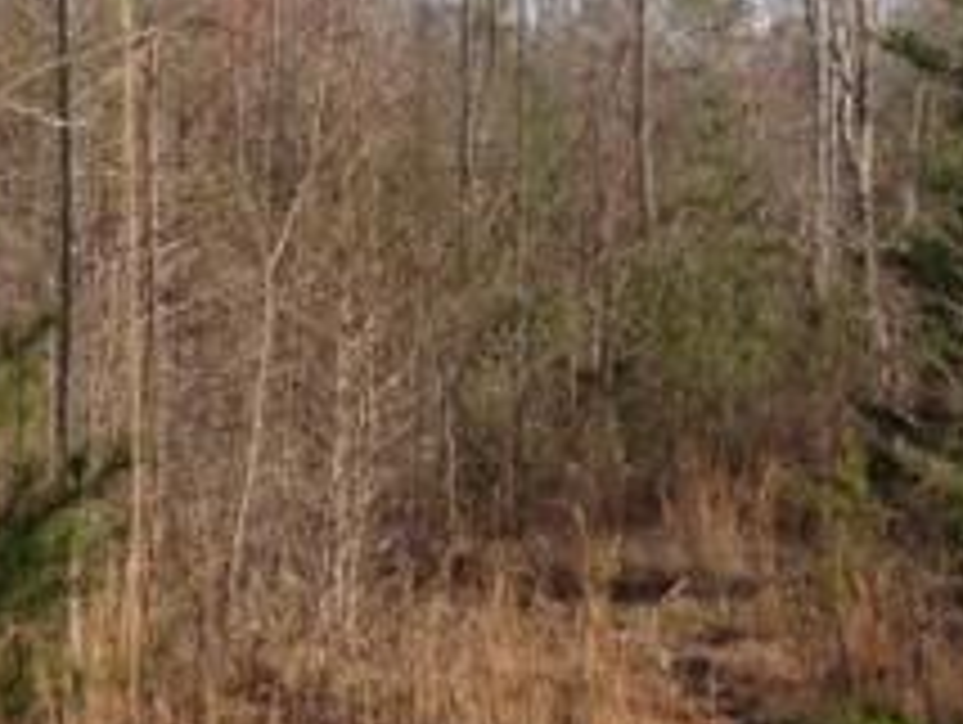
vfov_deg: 15.5
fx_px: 2646
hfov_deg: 20.5
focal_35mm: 95
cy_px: 184
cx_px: 670
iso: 64
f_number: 2.4
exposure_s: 1/920
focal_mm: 4.28
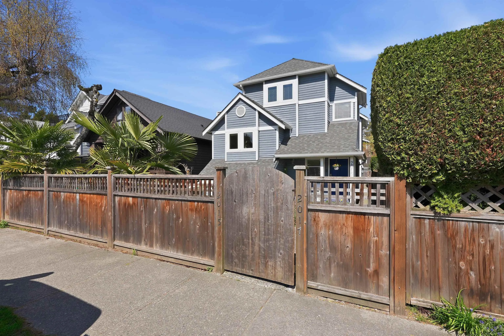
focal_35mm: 16
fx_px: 224
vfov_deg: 73.8
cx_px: 252
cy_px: 168
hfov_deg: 96.7
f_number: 14
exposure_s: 1/50
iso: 40
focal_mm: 16
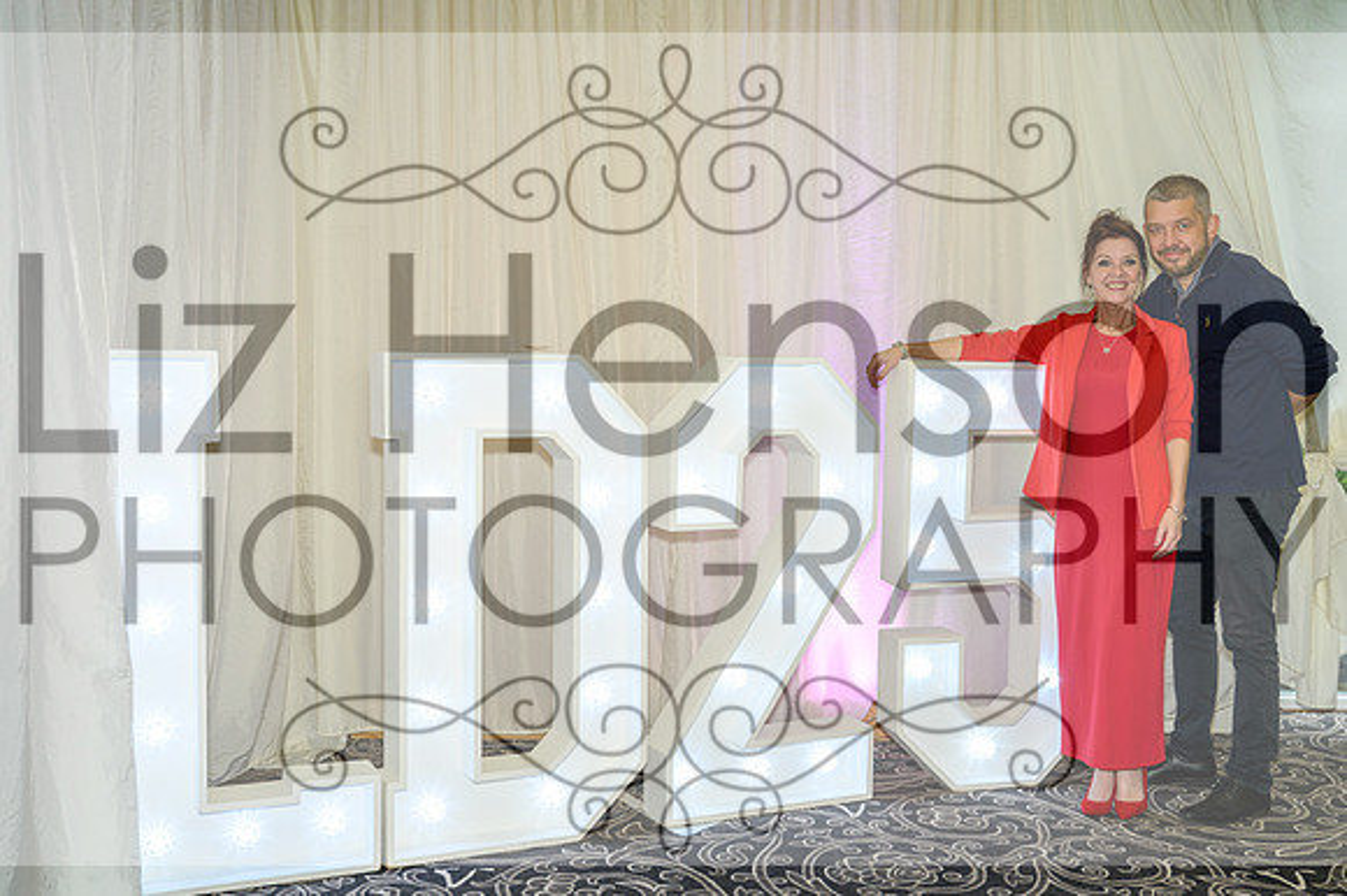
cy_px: 437
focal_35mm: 39
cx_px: 715
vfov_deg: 34.1
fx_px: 1460
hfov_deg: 49.5
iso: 1250
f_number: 4
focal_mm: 36
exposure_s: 1/160
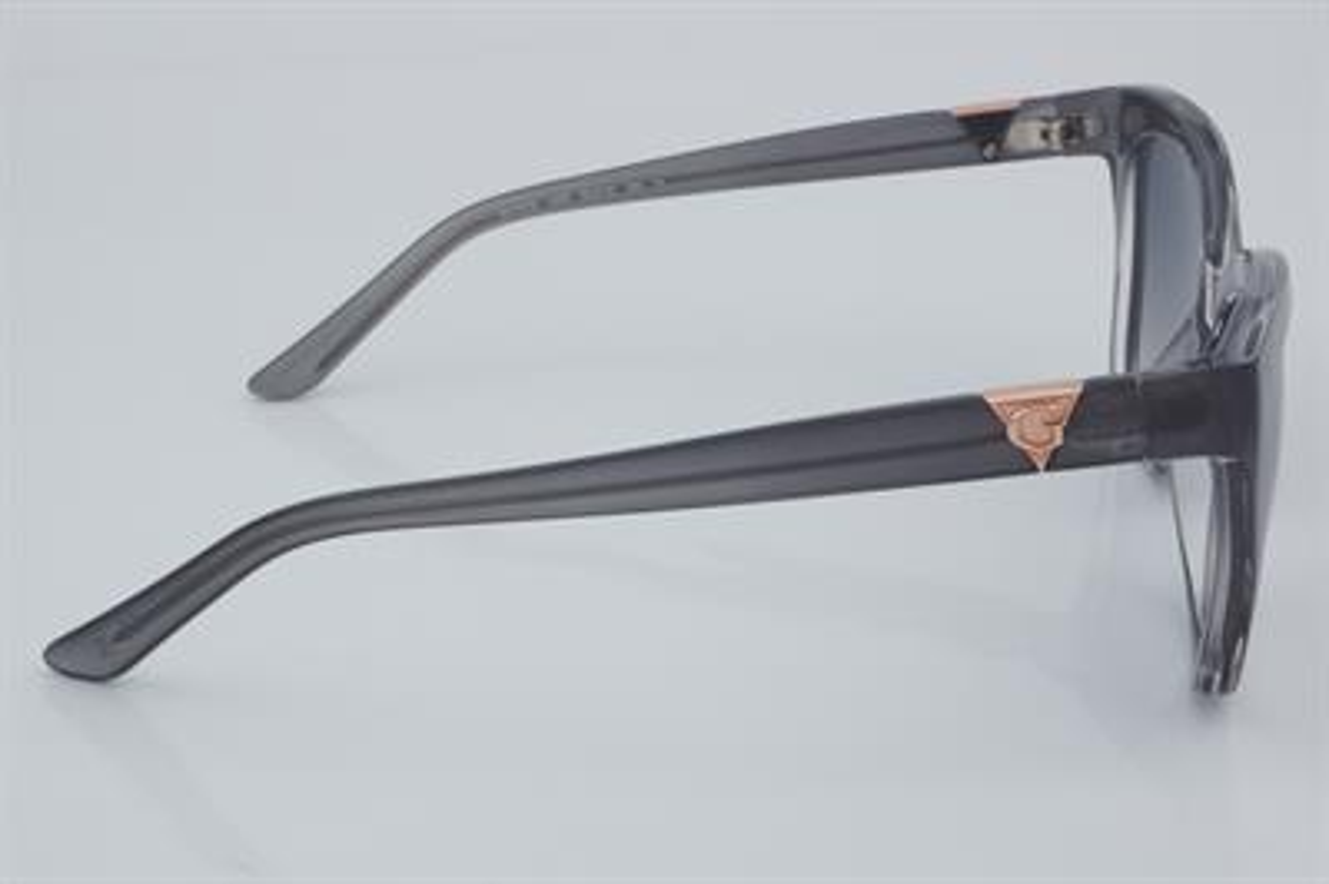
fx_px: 2766
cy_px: 442
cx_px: 664
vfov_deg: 18.2
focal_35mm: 75
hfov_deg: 27.0
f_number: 32
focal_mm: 50
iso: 100
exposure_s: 1/4
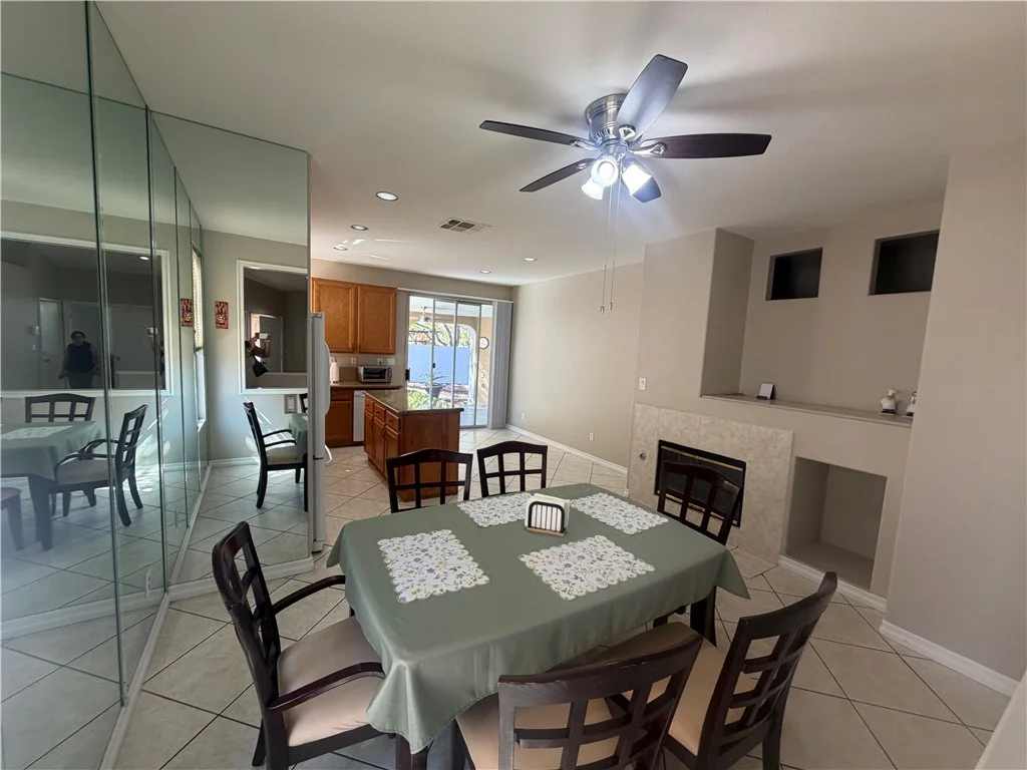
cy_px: 385
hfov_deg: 102.1
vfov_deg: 85.7
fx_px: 415
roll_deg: -2.7
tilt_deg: -5.5
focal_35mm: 14
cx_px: 514
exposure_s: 1/120
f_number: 2.2
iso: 200
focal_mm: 2.22
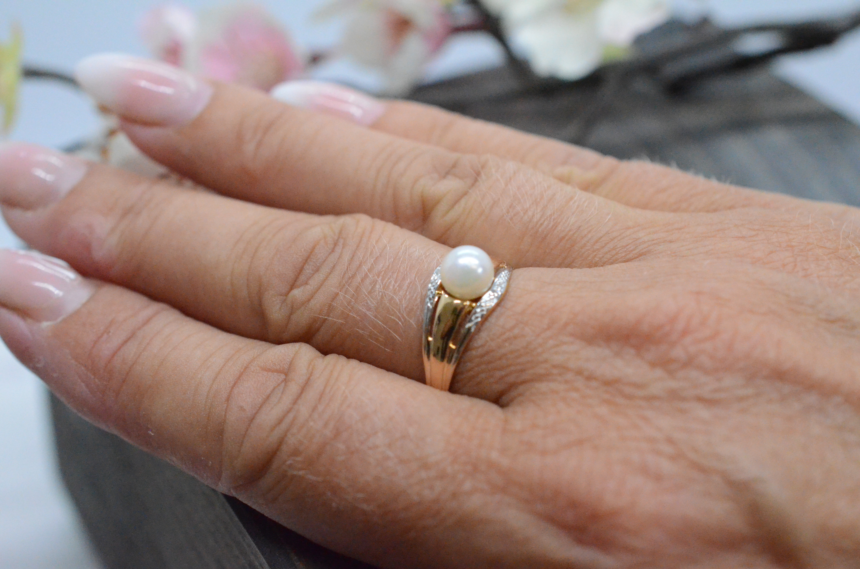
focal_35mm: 60
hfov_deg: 33.5
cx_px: 430
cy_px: 284
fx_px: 1430
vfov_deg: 22.5
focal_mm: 40
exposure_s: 1/2500
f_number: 6.3
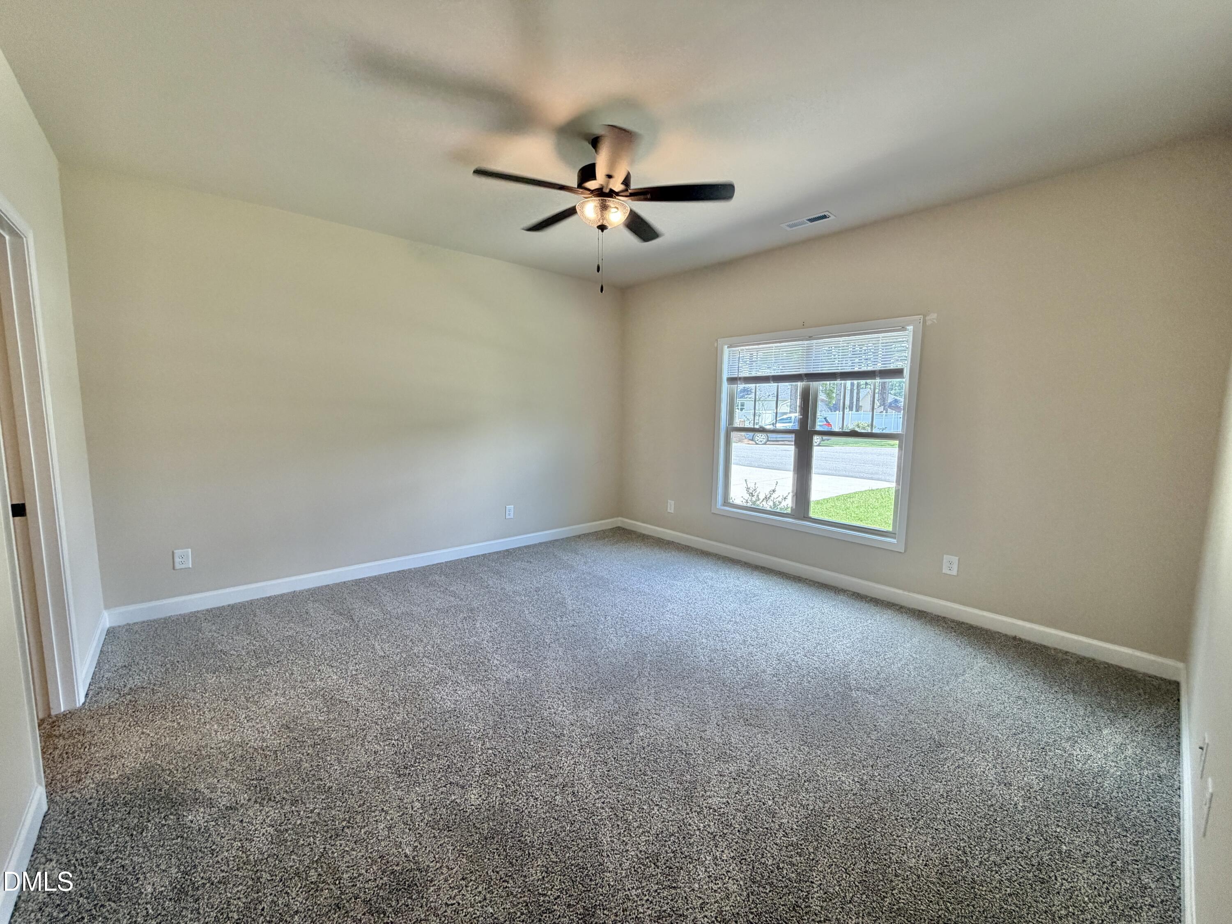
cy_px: 462
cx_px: 616
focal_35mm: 14
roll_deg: -0.4
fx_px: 498
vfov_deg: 85.7
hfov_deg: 102.1
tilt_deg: -6.6
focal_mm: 2.22
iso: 160
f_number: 2.2
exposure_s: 1/121
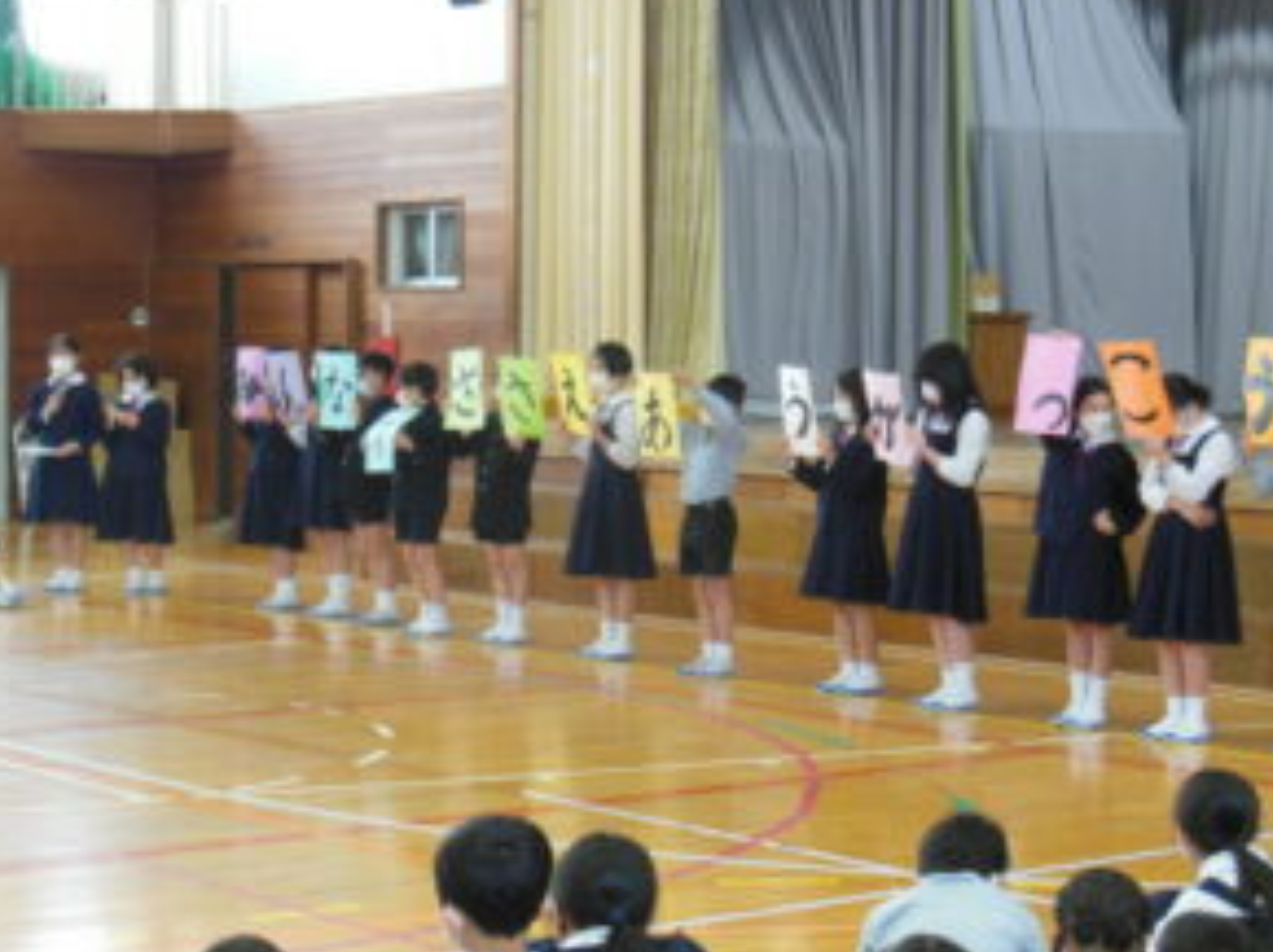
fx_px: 3197
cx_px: 694
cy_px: 461
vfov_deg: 16.9
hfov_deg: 22.5
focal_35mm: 87
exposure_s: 1/20
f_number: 5.2
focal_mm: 12.4
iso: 400
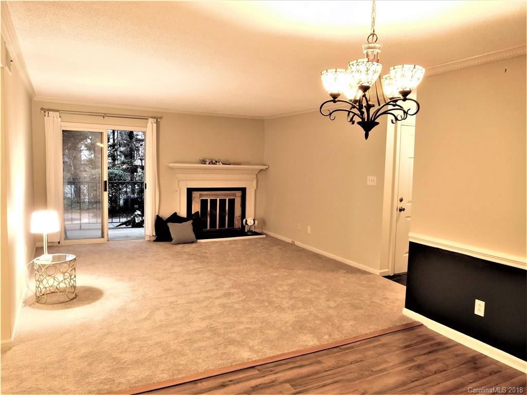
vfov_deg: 54.9
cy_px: 198
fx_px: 381
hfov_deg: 69.4
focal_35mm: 25
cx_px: 264
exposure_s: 1/2.5
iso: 125
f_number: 3.4
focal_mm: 4.5
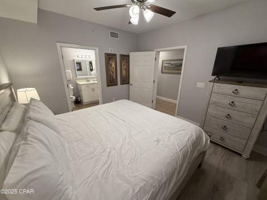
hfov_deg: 102.1
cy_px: 100
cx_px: 134
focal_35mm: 14
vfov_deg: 85.6
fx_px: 108
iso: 200
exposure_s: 1/60
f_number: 2.2
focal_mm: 2.22
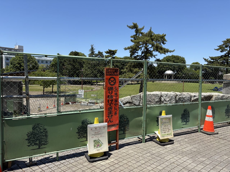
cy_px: 86
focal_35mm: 26
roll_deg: -0.3
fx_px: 173
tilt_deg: -3.9
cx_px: 115
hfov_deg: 67.3
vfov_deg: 53.1
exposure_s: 1/2747
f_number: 1.6
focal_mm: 5.96
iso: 50
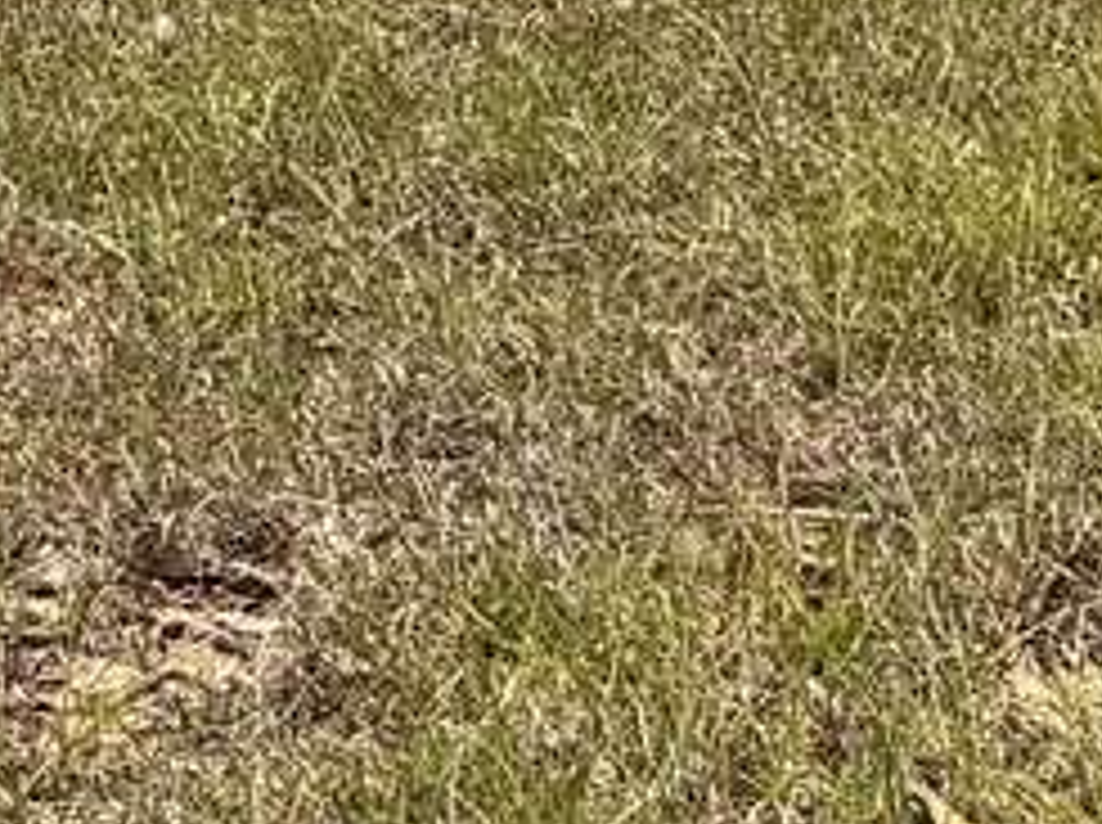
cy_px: -1036
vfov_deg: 8.7
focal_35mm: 157
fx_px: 4991
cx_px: -634
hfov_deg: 11.9
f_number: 1.78
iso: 80
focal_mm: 6.76
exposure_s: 1/4167
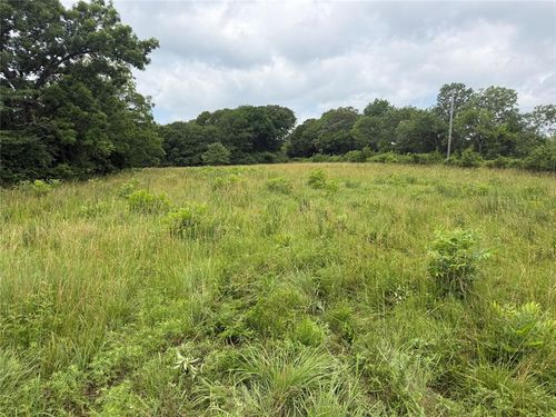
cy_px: 208
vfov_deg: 56.8
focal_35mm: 24
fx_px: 385
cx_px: 278
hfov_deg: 71.6
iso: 80
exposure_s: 1/2907
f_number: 1.78
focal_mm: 6.76
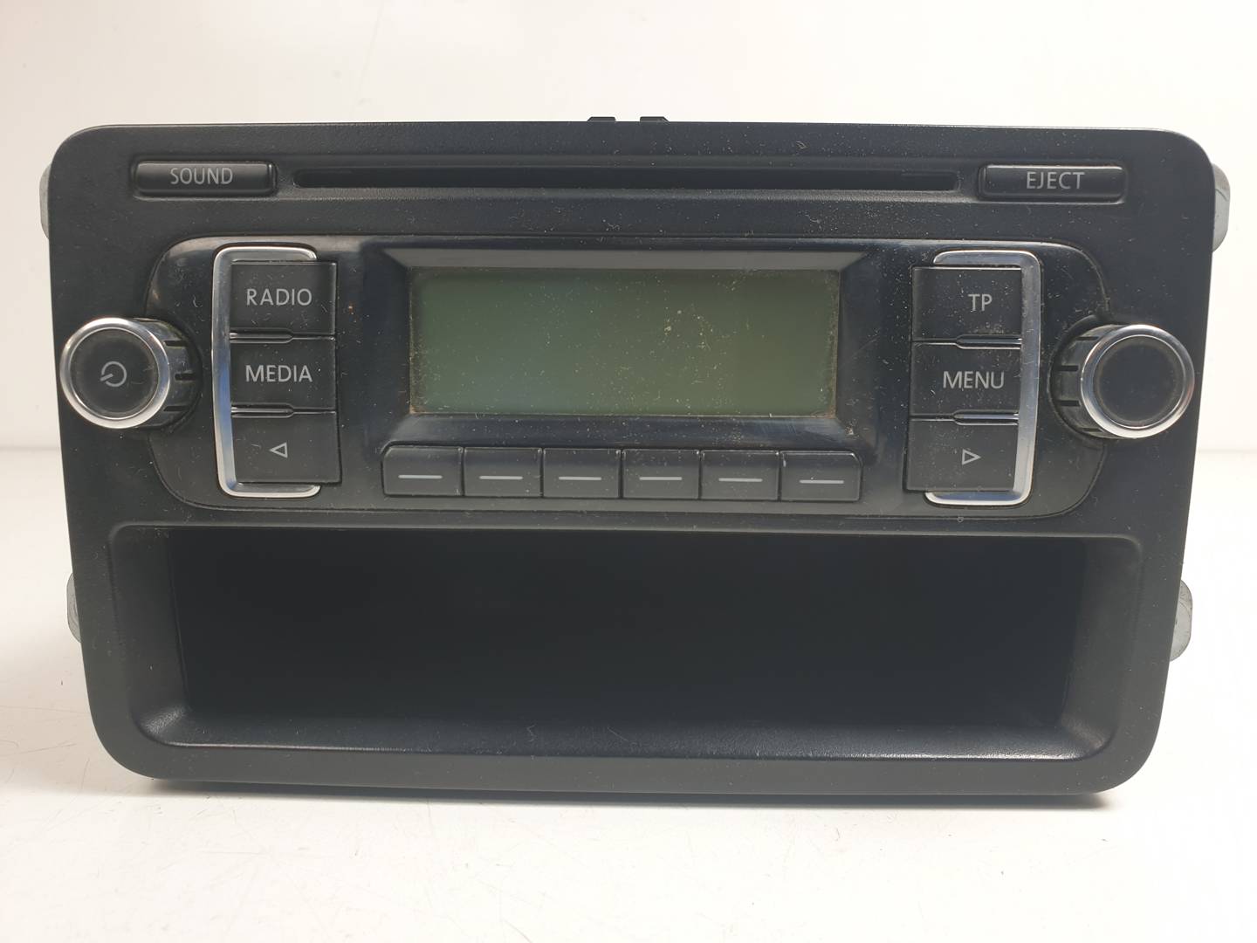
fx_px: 944
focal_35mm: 26
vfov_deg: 53.1
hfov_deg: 67.3
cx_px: 628
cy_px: 472
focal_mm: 4.3
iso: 50
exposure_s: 1/100
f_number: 2.4
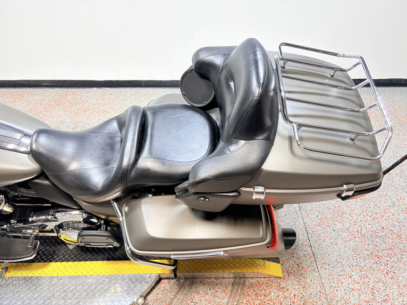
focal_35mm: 26
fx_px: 306
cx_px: 204
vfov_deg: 53.1
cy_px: 152
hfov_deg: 67.3
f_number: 1.6
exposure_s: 1/120
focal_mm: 5.96
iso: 64
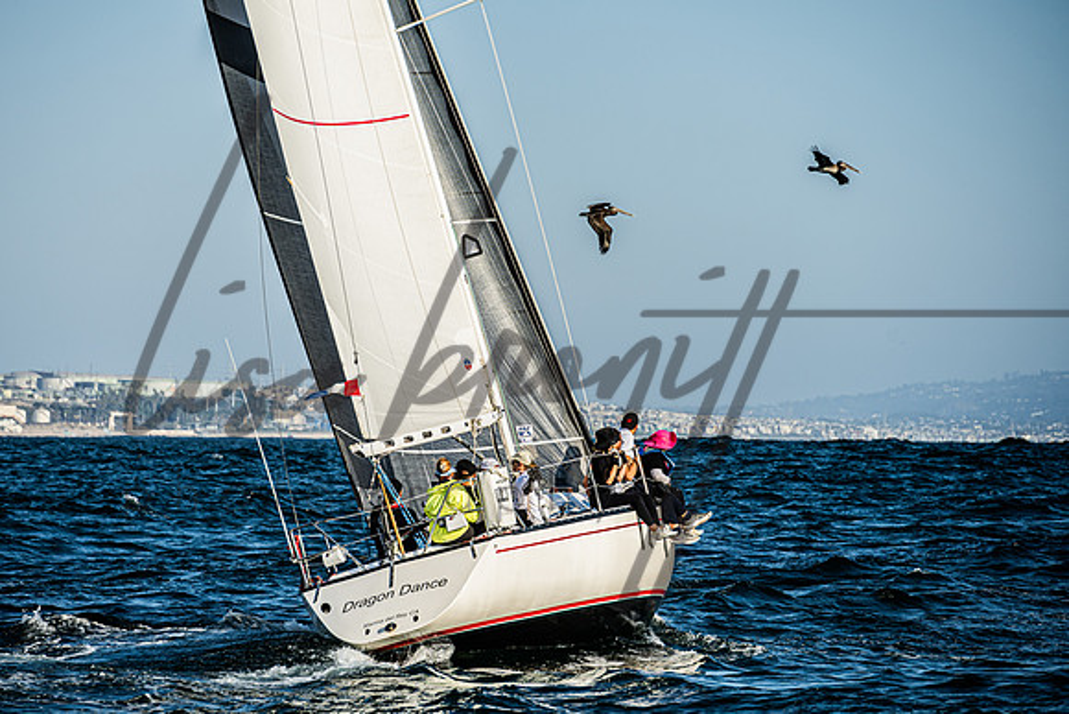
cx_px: 475
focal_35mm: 241
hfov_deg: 8.5
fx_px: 7155
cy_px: 372
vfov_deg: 5.7
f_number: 6.3
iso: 100
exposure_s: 1/1000
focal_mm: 200
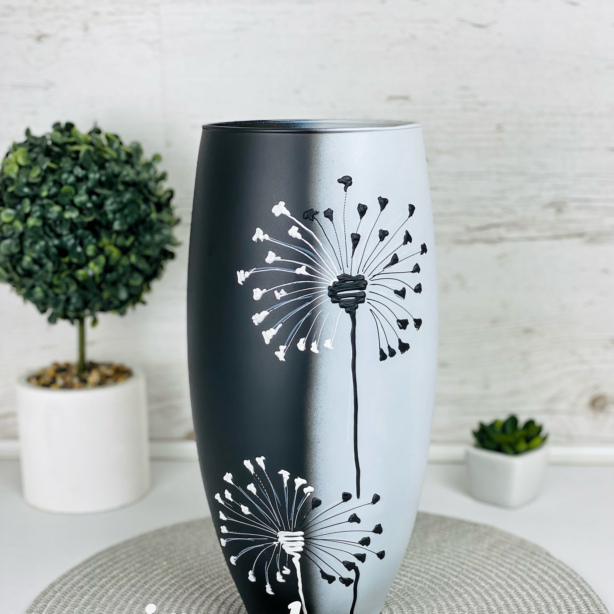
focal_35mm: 62
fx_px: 1244
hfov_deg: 27.7
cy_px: 404
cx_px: 310
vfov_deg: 27.6
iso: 20
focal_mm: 6
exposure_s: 1/158
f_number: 2
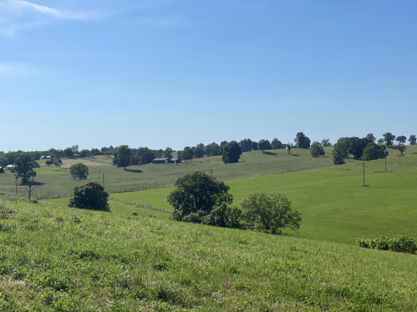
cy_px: 156
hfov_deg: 36.8
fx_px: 626
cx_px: 208
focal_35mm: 52
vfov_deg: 28.0
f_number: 2
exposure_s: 1/3690
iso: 25
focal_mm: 6
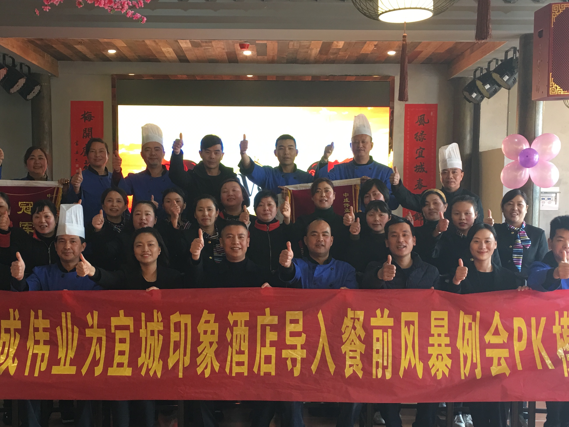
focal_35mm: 45
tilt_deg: -5.0
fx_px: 740
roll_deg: +0.2
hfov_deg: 42.1
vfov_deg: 32.0
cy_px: 266
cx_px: 273
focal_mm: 4.15
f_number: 2.2
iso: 40
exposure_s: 1/17
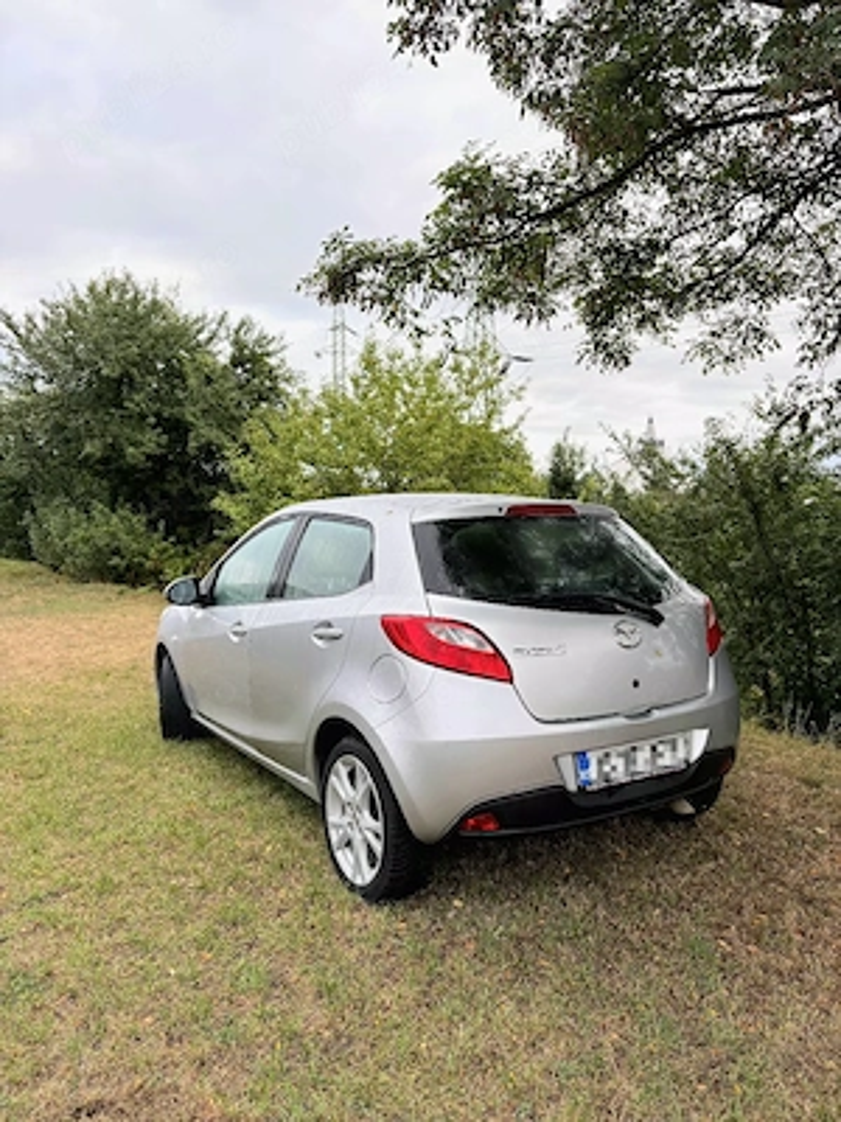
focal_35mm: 26
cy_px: 561
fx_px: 842
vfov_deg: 67.3
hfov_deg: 53.1
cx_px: 420
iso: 50
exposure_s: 1/588
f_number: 1.6
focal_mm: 5.96
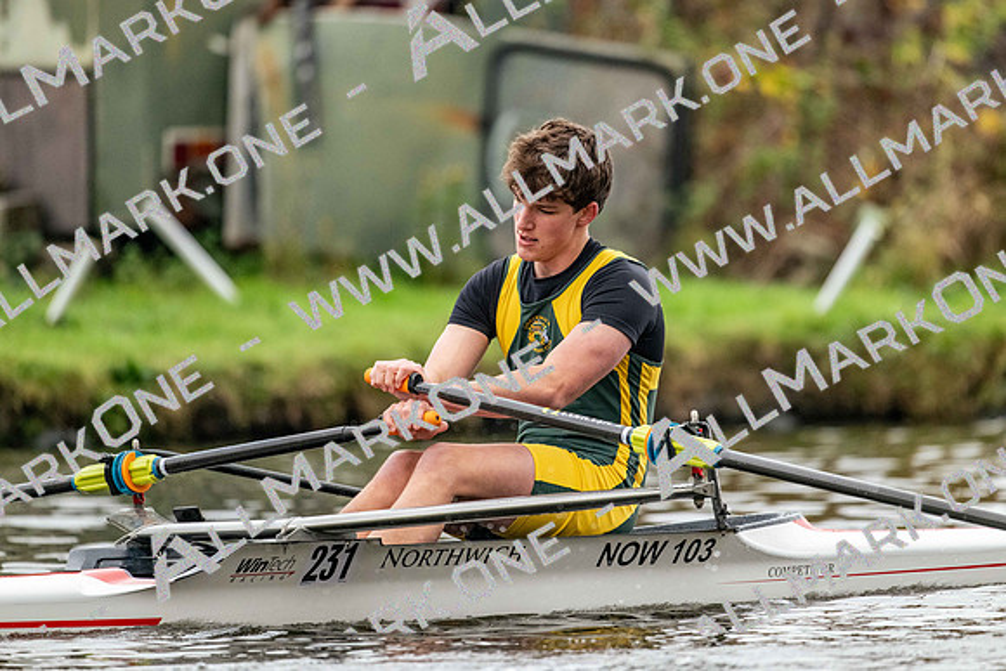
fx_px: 11180
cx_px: 503
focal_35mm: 400
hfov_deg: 5.2
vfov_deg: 3.4
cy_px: 336
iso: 4000
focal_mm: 400
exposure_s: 1/2500
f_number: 4.5
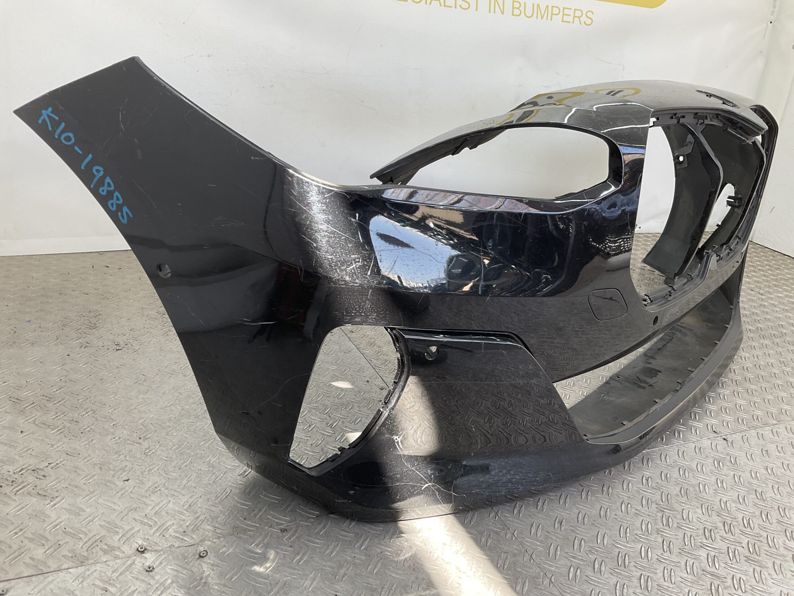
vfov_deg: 48.2
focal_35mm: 29
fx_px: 665
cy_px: 298
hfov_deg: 61.7
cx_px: 397
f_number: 1.8
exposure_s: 1/100
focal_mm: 3
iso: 16
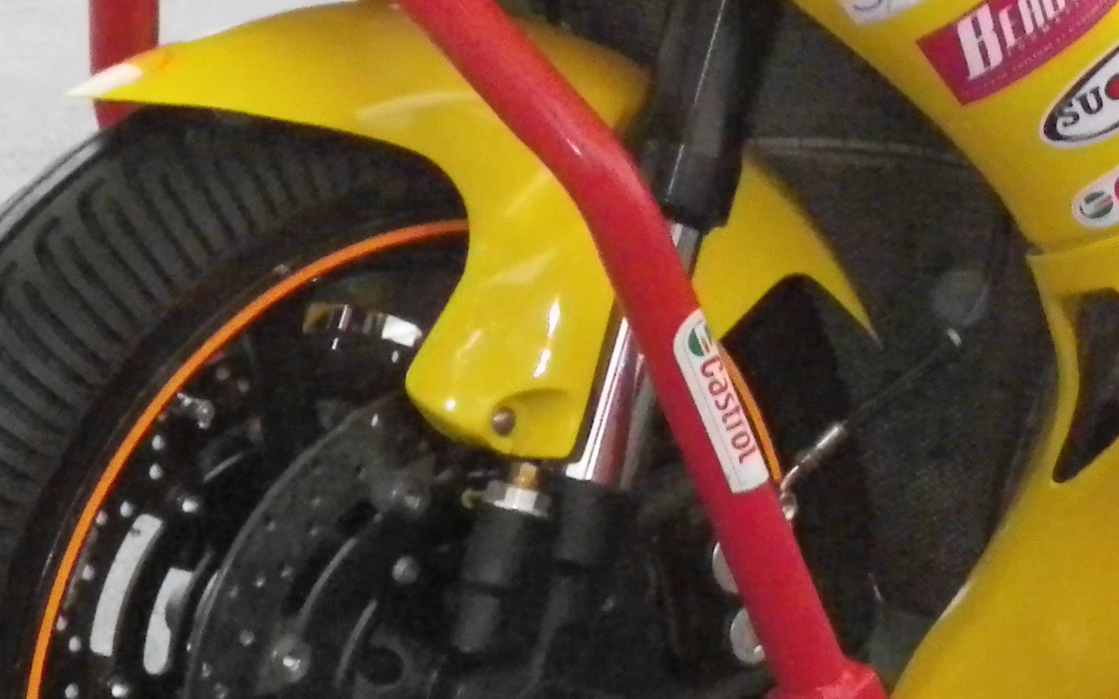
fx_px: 3538
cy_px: 275
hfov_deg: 17.3
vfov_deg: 11.3
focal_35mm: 116
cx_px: 1260
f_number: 3.8
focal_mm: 6.1
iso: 800
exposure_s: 1/50
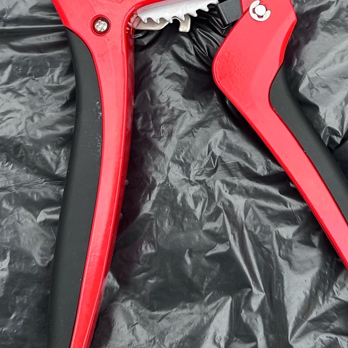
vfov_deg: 30.1
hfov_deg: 31.4
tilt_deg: -85.3
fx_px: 614
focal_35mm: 54
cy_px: 25
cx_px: 232
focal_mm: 6.86
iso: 80
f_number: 1.78
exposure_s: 1/347
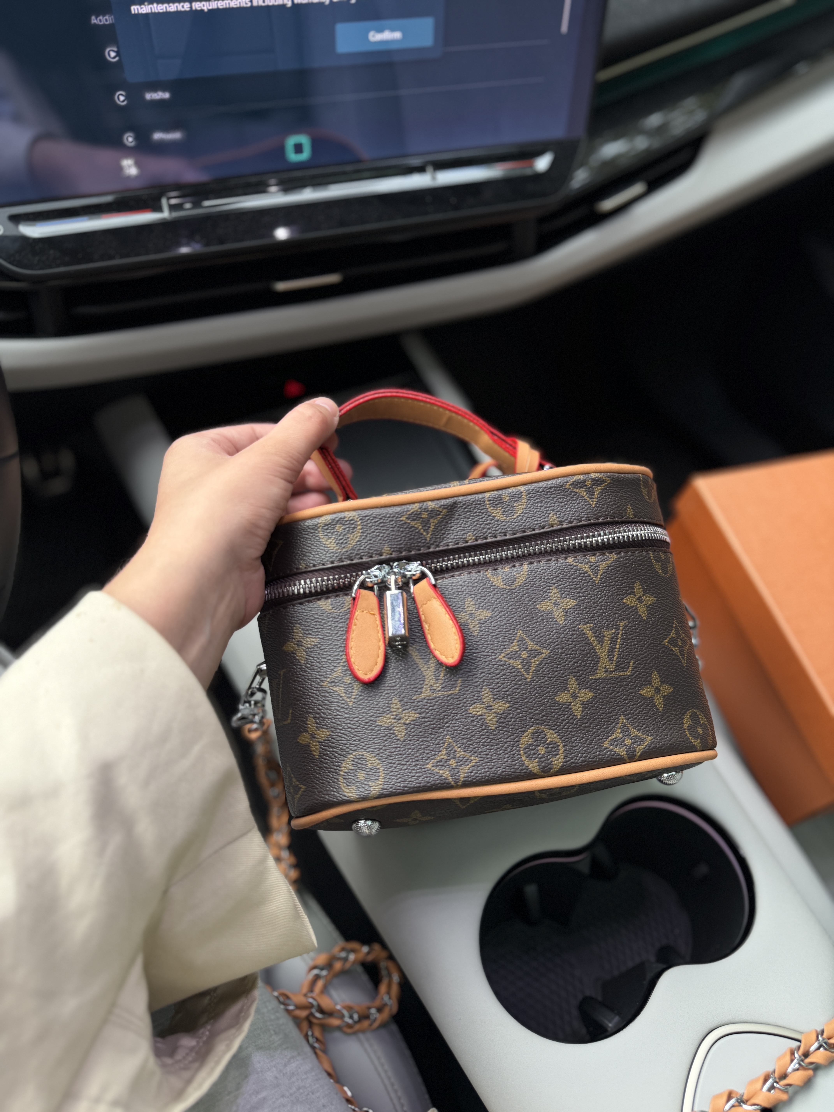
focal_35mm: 24
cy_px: 556
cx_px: 417
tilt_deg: -50.2
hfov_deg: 56.8
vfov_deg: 71.6
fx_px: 771
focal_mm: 6.76
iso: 64
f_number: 1.78
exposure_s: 1/122
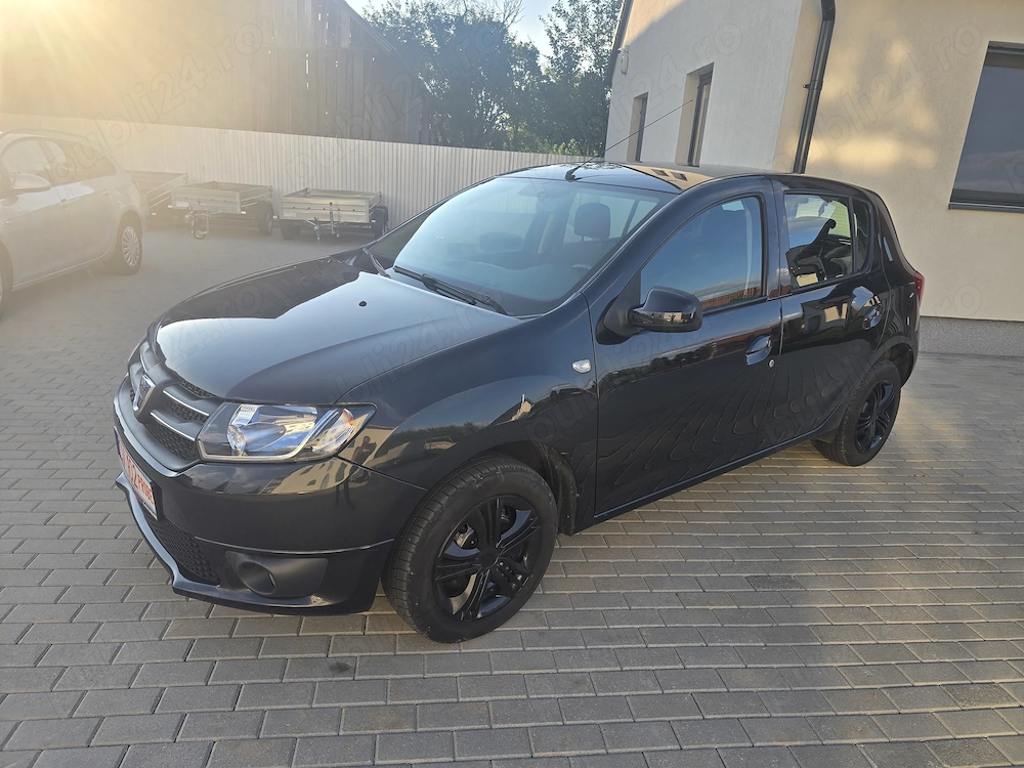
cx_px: 512
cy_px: 384
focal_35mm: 23
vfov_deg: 58.9
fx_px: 680
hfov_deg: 73.9
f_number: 1.7
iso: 12
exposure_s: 1/310
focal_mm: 6.3
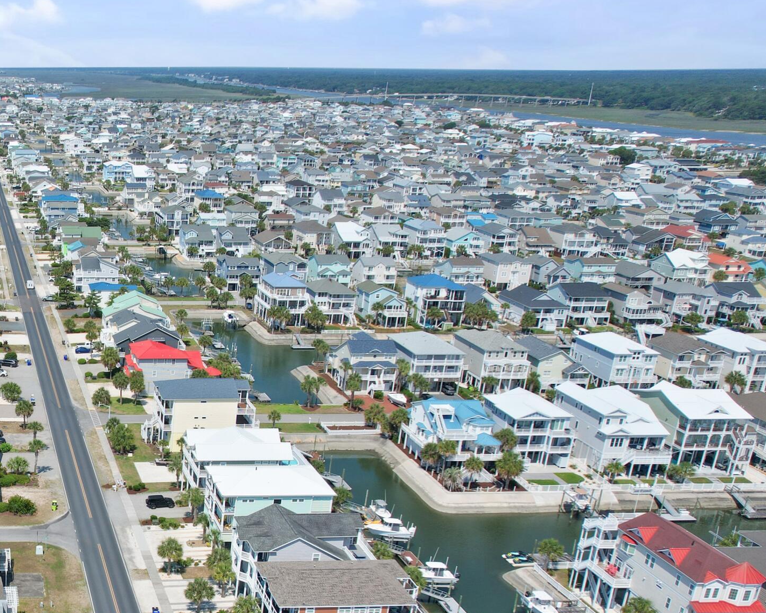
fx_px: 975
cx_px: -29
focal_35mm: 43
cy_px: 462
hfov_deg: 37.5
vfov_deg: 34.2
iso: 120
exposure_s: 1/640
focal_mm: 8.38
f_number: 2.8
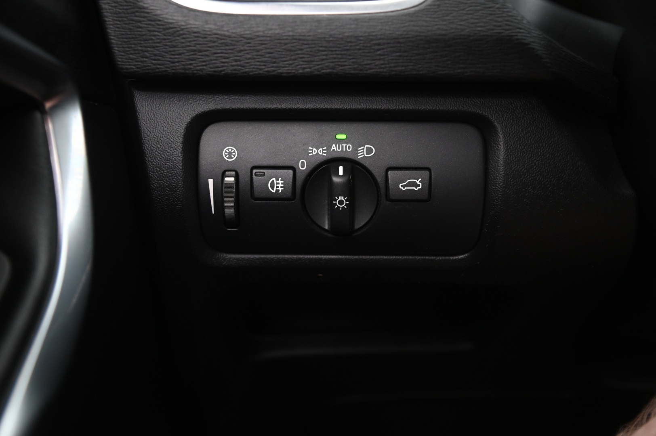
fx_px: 910
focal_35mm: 50
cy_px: 218
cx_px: 328
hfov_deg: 39.6
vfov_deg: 26.9
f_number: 4
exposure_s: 1/8
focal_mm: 50
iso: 2000
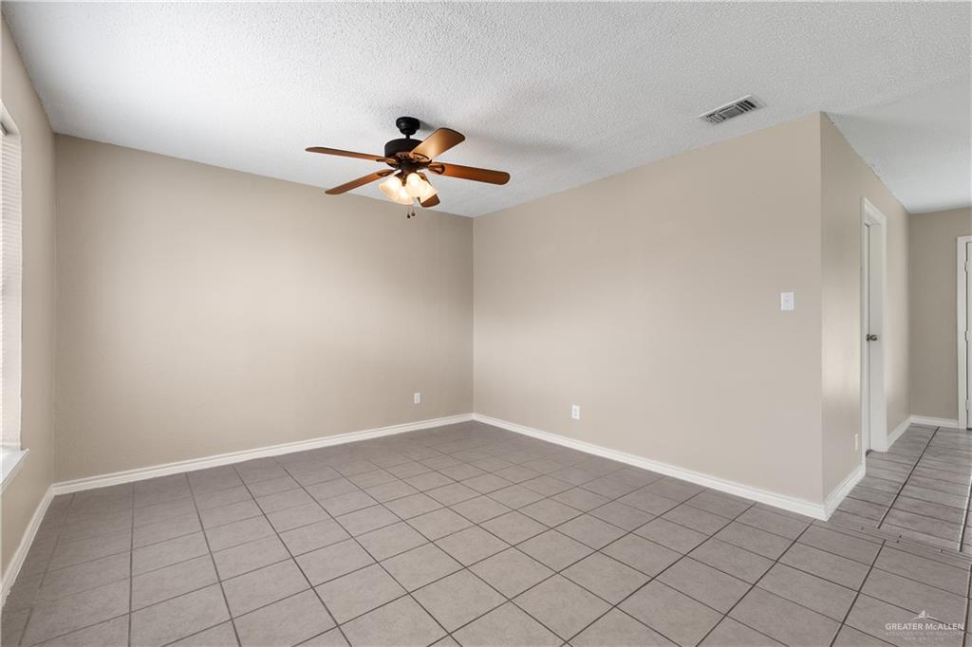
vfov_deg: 77.3
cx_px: 486
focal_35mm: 15
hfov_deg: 100.4
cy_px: 324
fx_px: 405
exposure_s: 1/8
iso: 200
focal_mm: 10
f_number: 8
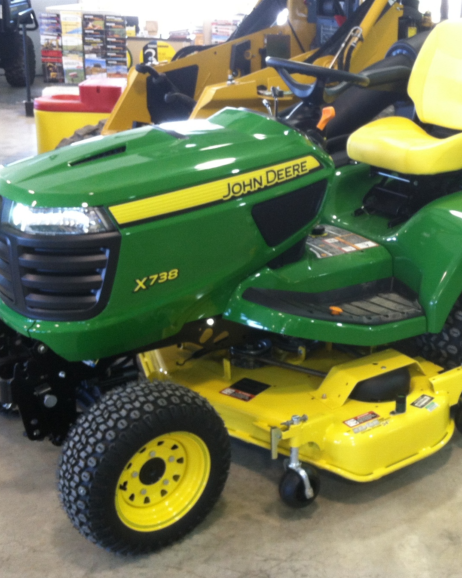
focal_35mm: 52
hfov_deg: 28.6
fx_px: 889
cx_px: 359
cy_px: 264
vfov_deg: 36.0
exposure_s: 1/15
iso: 125
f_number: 2.8
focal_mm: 3.85
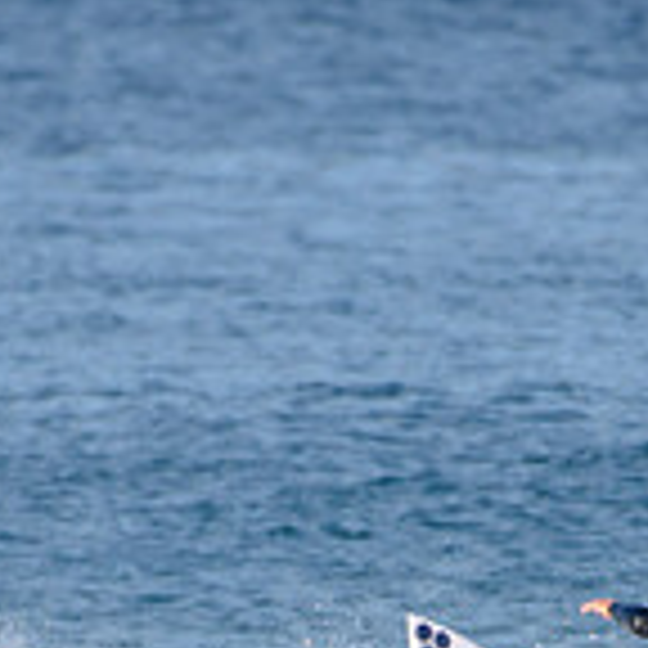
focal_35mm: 2101
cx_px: 350
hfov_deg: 0.8
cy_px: 791
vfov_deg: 0.8
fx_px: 44497
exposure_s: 1/2000
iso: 200
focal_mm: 500
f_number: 5.6
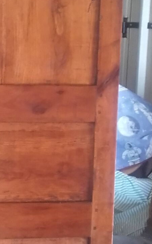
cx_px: -4
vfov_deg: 17.7
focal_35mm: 118
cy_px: 115
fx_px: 782
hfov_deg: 11.0
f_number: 2.2
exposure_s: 1/16
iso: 120
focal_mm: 3.3
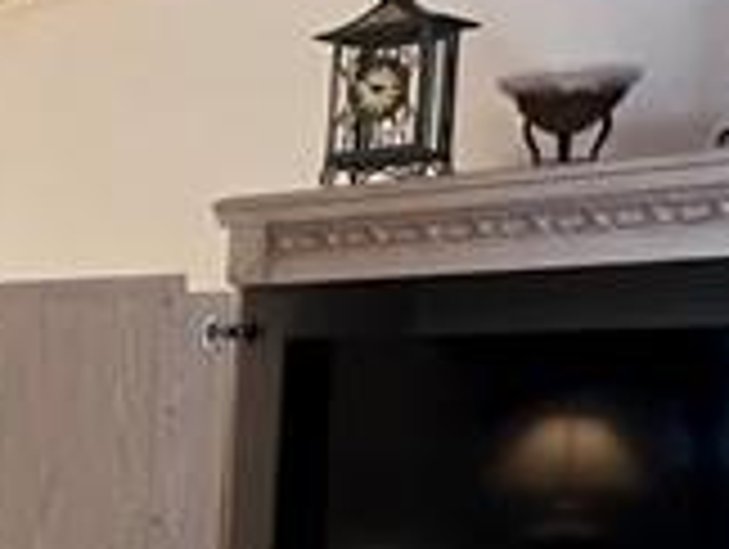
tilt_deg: -7.6
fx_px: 1729
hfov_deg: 19.6
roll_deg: -1.1
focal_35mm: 82
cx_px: -464
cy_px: 652
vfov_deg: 17.2
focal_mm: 1.57
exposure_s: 1/40
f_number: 1.8
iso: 800
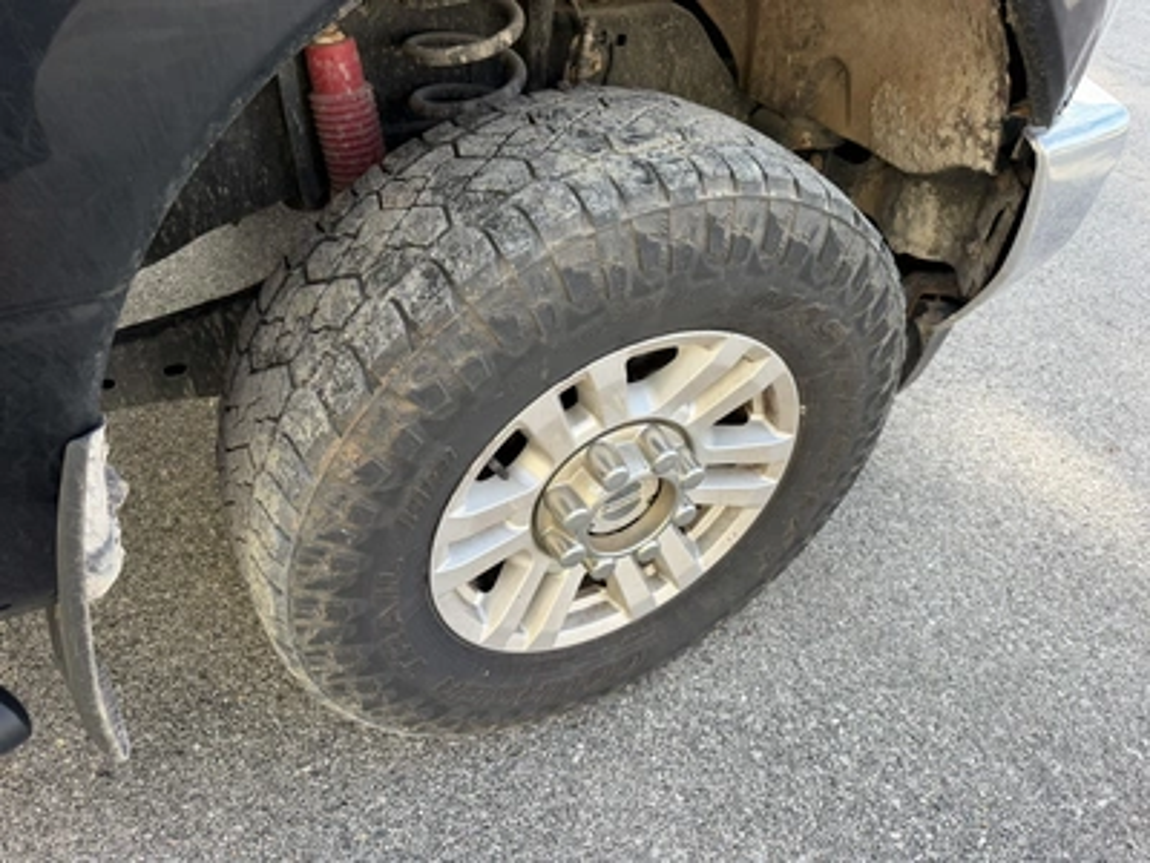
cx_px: 575
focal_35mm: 24
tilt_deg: -42.8
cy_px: 432
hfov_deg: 71.6
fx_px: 797
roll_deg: -2.1
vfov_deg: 56.8
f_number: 1.78
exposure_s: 1/547
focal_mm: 6.76
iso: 100
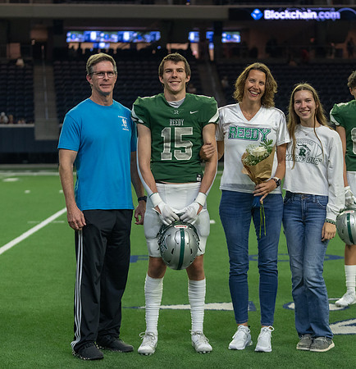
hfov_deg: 17.5
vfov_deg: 18.2
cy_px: 176
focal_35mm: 97
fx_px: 1153
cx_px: 210
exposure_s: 1/320
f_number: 2.8
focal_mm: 70
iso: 1250
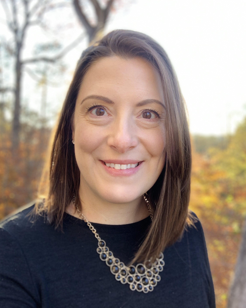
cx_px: 122
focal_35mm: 34
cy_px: 156
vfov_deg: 52.8
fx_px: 309
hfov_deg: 43.3
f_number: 2.2
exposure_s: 1/121
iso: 50
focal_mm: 2.87
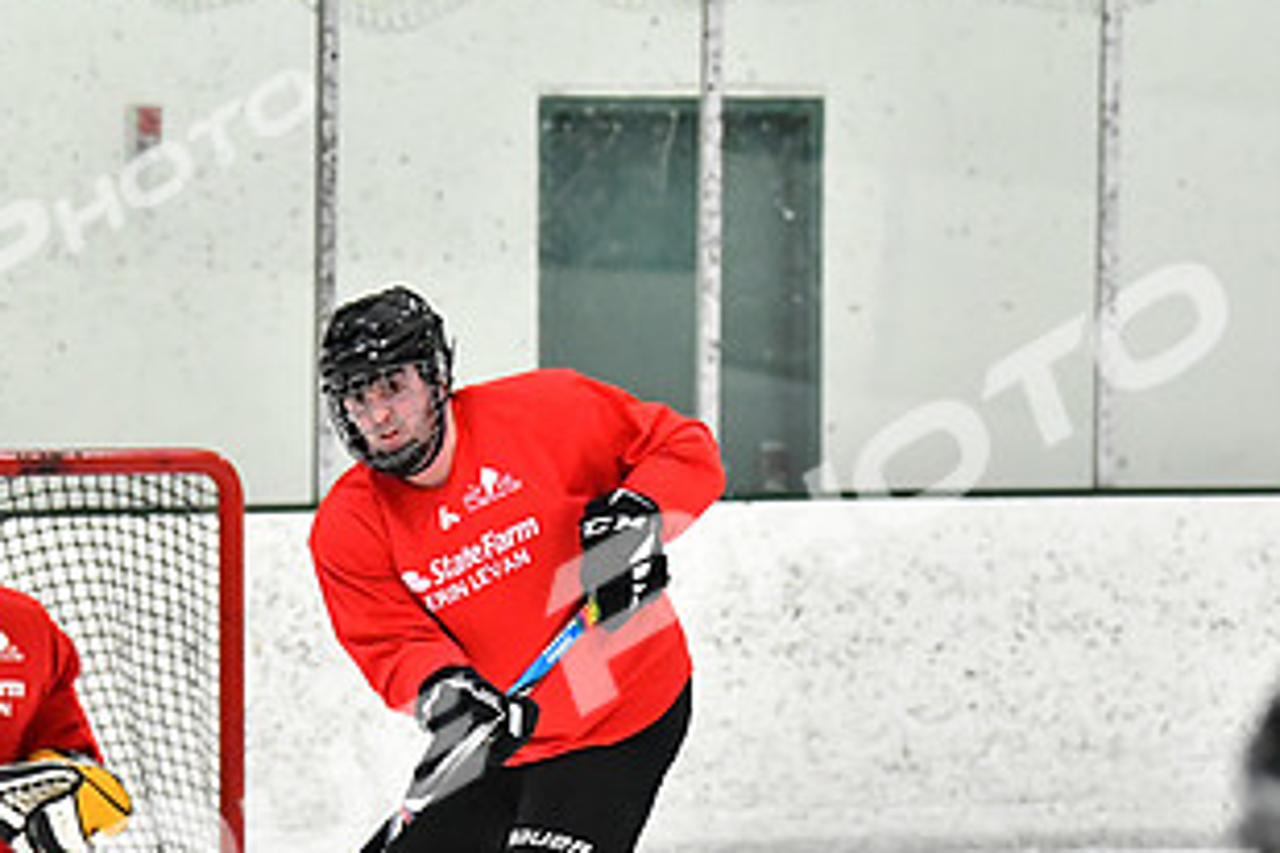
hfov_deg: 6.1
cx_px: 319
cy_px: 776
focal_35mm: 338
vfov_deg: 4.1
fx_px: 12017
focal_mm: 120
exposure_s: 1/1250
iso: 5000
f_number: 2.8
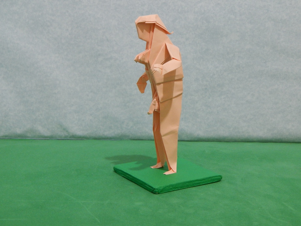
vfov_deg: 24.0
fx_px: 530
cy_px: 113
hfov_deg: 31.7
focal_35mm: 61
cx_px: 150
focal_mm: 10.9
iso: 400
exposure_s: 1/8
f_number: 4
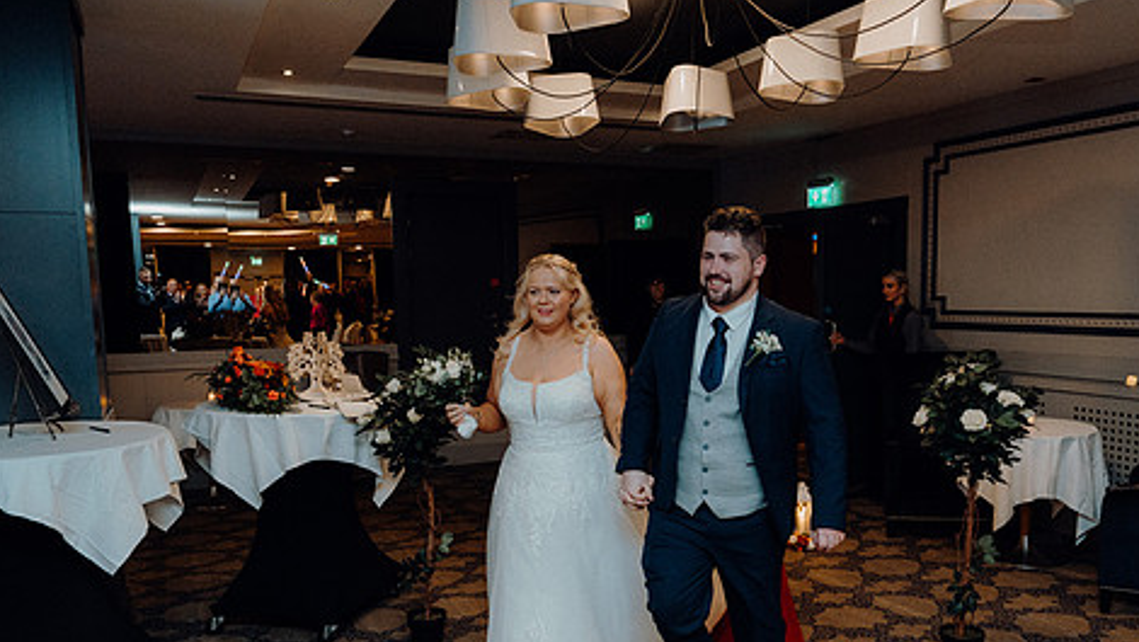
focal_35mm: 31
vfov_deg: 37.6
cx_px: 616
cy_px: 399
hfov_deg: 62.5
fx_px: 937
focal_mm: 24
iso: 2500
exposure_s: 1/160
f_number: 3.5
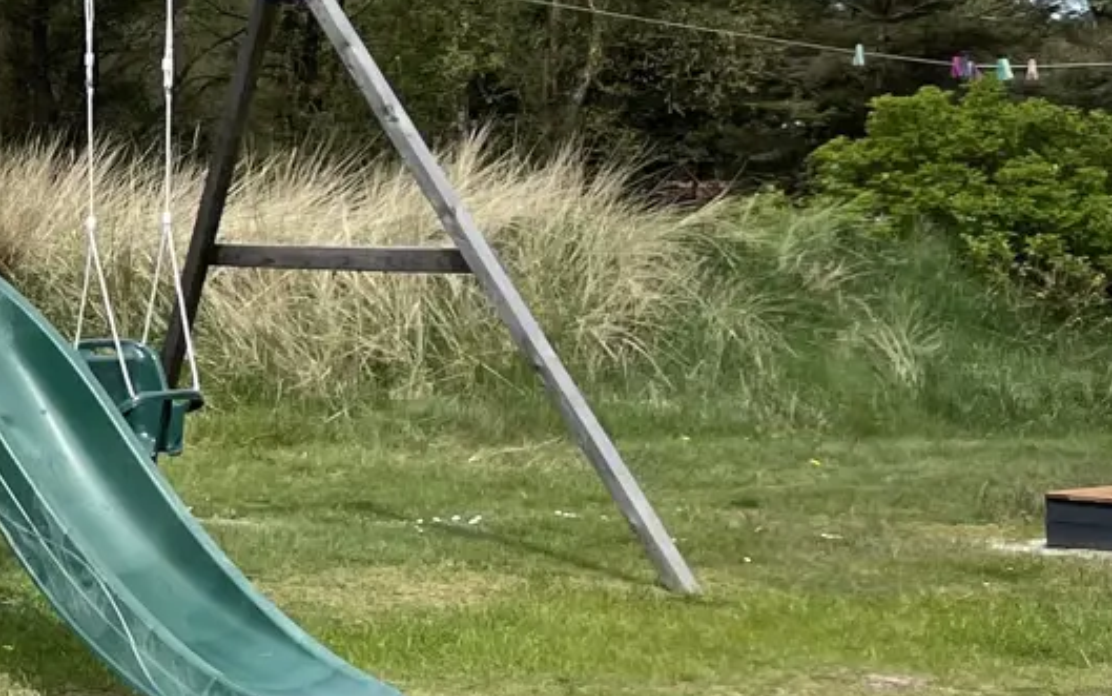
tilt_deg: -0.1
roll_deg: +1.2
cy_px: 248
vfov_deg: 13.1
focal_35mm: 100
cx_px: -868
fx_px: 3032
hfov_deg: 17.2
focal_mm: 4.2
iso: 32
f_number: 1.6
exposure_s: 1/2959
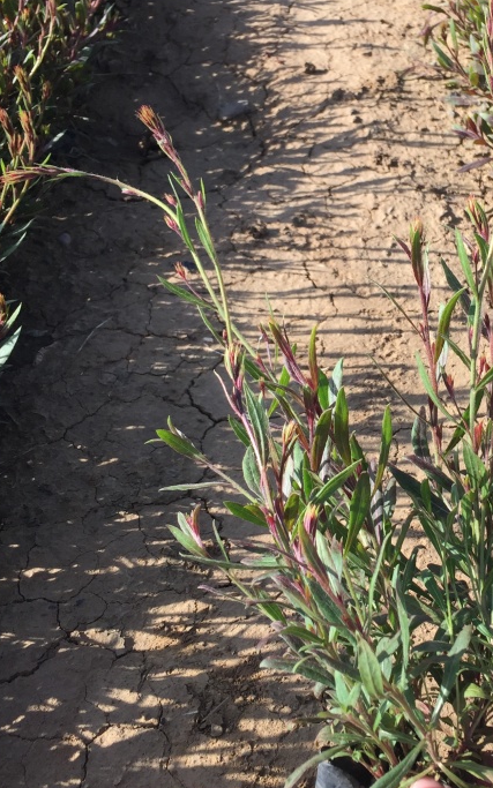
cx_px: 426
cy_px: 381
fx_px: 1032
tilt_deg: -42.9
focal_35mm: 48
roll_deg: -1.4
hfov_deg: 26.2
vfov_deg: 41.8
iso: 32
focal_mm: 4.15
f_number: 2.2
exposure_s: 1/807
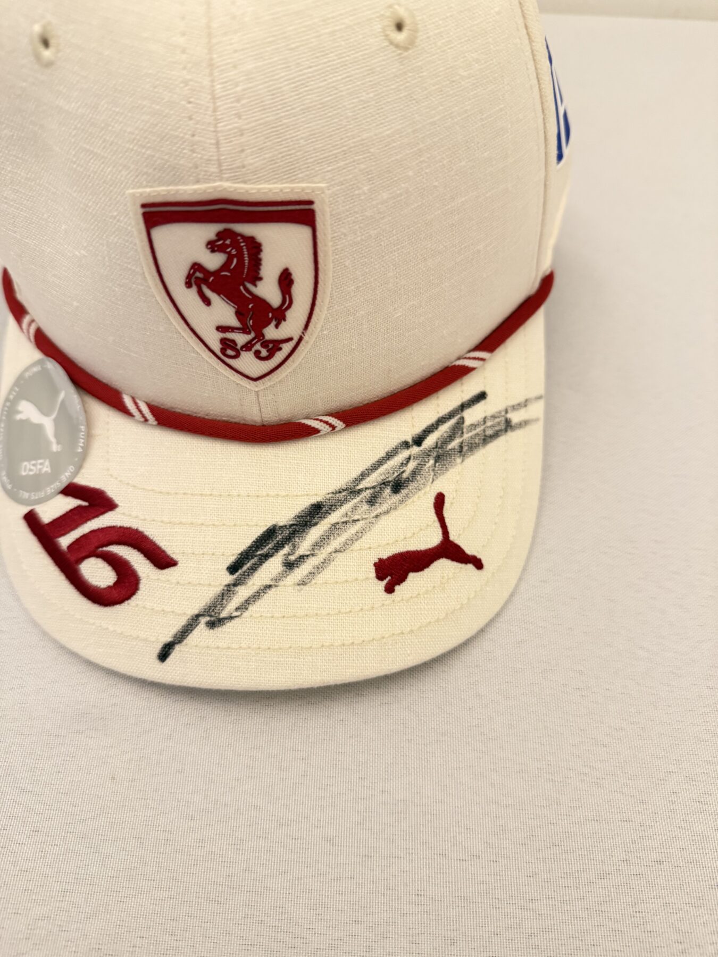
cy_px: 478
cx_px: 359
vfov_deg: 71.6
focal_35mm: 24
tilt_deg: -58.7
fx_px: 664
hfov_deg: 56.8
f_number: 1.78
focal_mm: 6.76
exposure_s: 1/50
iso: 400
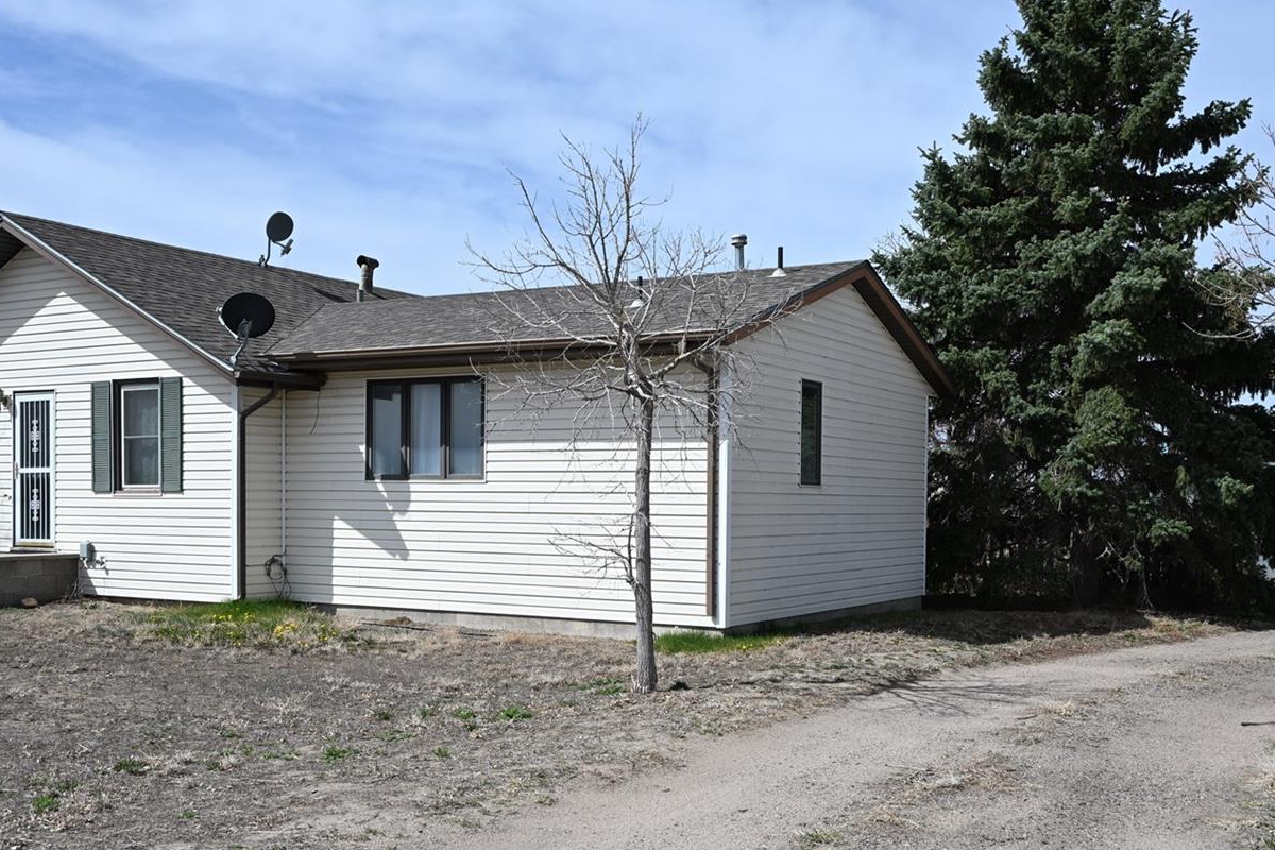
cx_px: 649
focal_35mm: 40
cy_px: 527
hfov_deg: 48.5
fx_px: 1417
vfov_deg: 33.3
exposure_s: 1/500
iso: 100
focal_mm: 20
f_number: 8
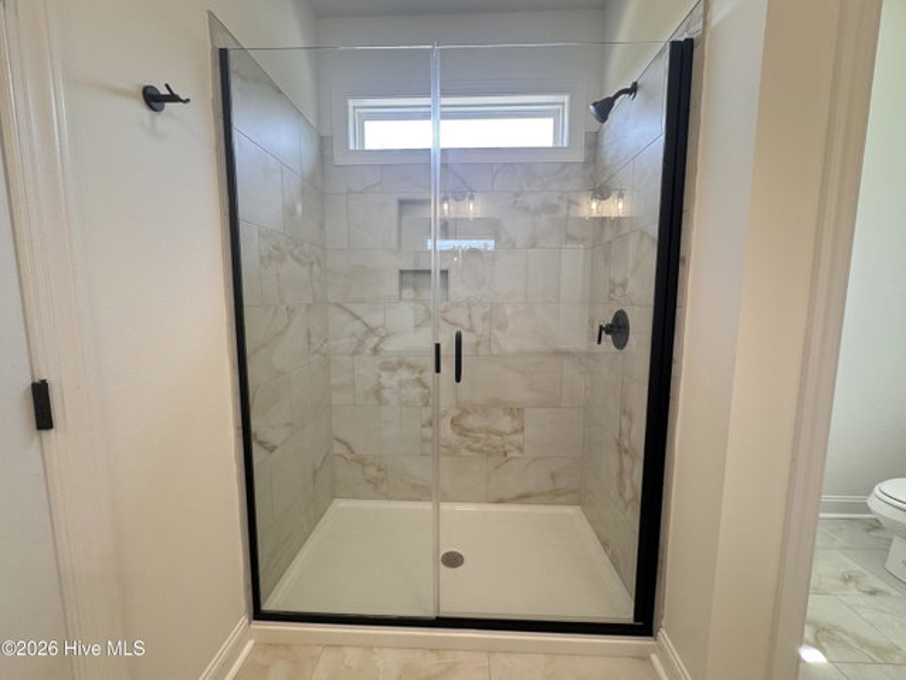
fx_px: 367
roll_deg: +0.1
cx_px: 453
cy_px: 340
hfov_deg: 102.0
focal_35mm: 14
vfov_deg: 85.7
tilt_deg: -7.4
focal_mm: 2.22
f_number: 2.2
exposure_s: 1/120
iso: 125
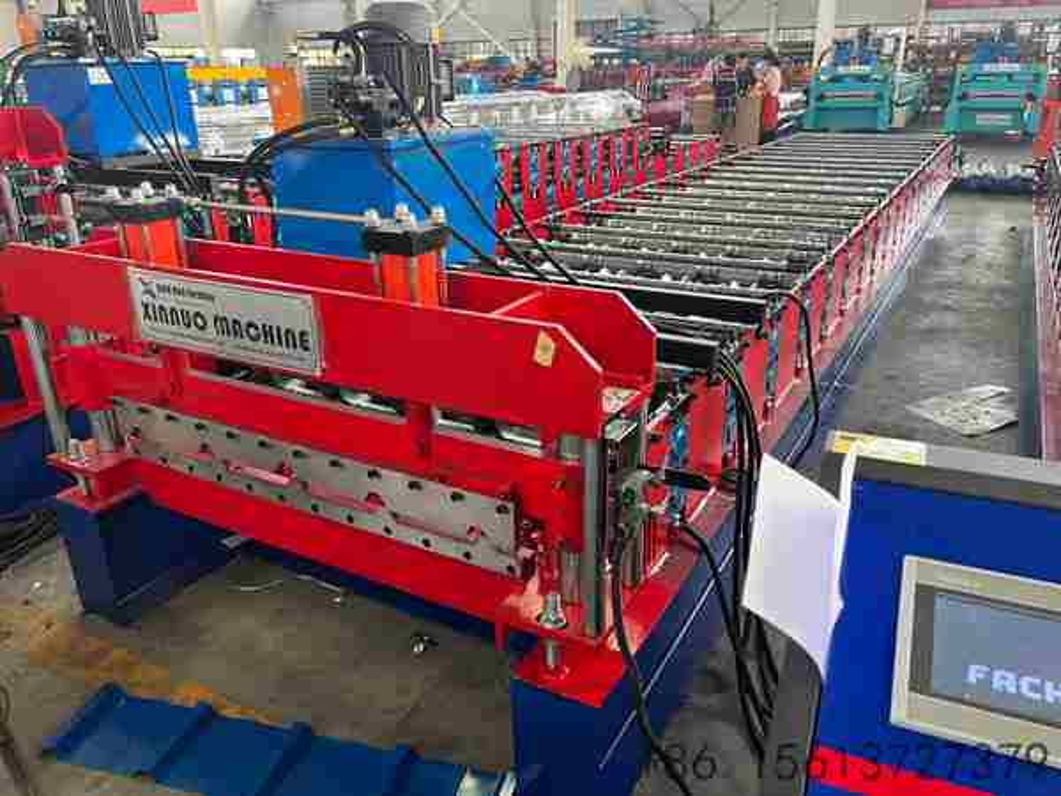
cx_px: 530
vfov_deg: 53.1
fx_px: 797
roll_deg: +1.3
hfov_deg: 67.3
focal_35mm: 26
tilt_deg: -21.6
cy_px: 398
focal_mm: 5.7
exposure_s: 1/81
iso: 125
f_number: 1.5
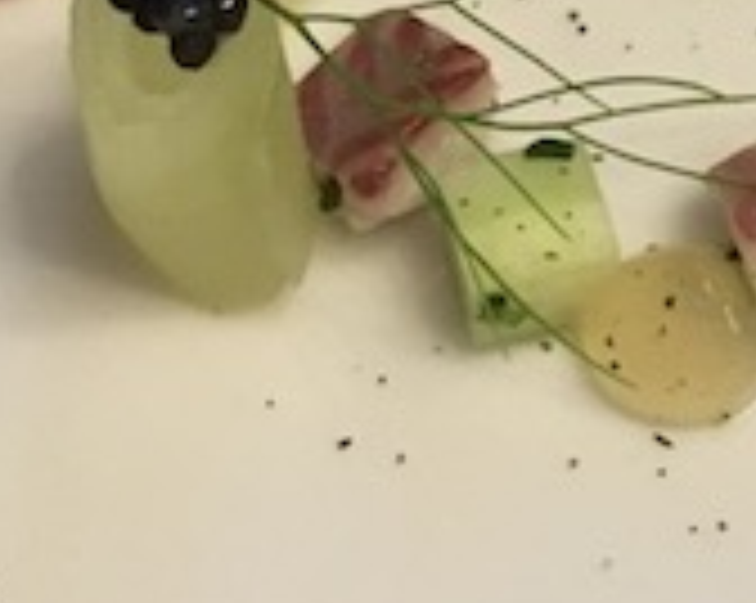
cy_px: 22
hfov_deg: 13.8
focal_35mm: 135
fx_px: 3017
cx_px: 963
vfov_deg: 11.3
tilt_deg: -61.5
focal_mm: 4.15
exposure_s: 1/17
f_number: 2.2
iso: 200
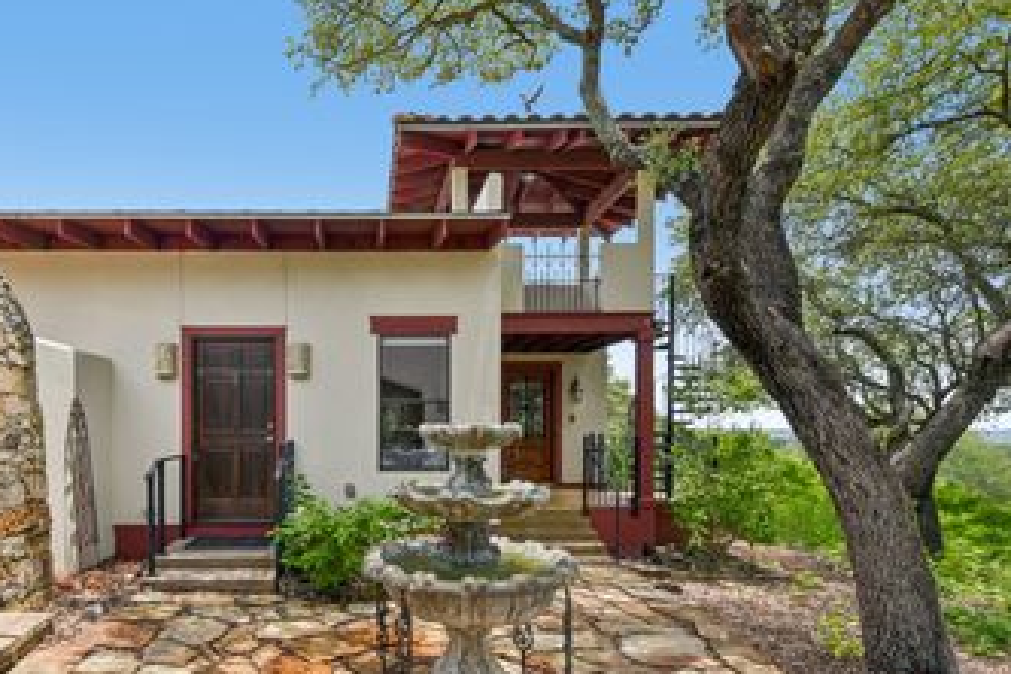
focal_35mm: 21
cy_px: 433
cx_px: 361
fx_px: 590
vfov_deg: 58.5
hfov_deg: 79.3
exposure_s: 1/200
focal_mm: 14
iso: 100
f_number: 8
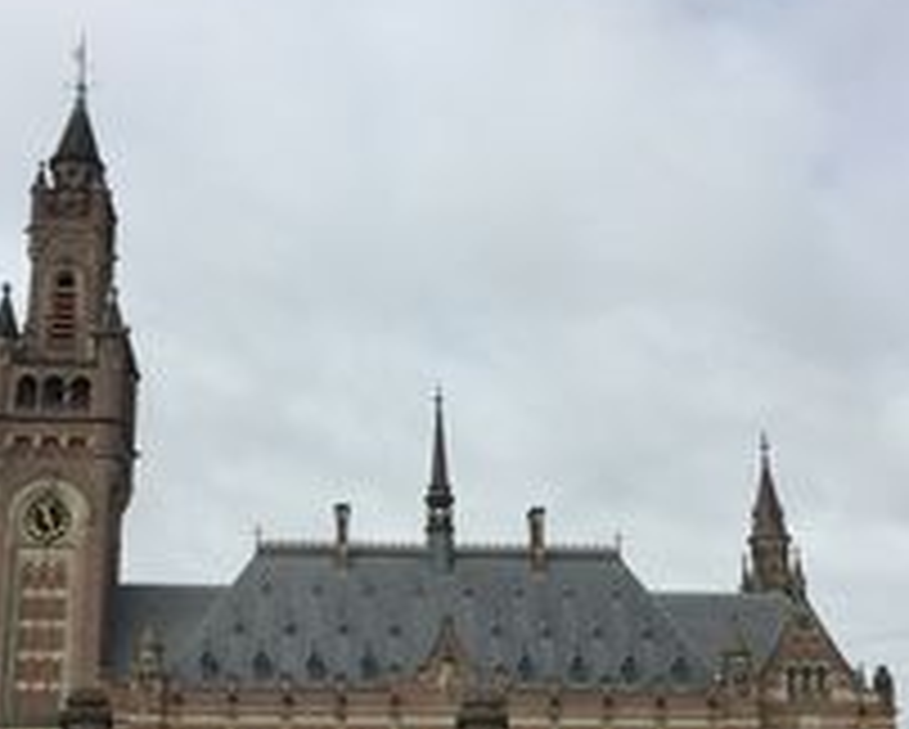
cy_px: 540
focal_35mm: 56
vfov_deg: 26.8
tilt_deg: +14.0
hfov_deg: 33.5
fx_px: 1508
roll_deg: -0.9
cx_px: 454
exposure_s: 1/2825
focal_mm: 4.15
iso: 32
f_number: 2.2
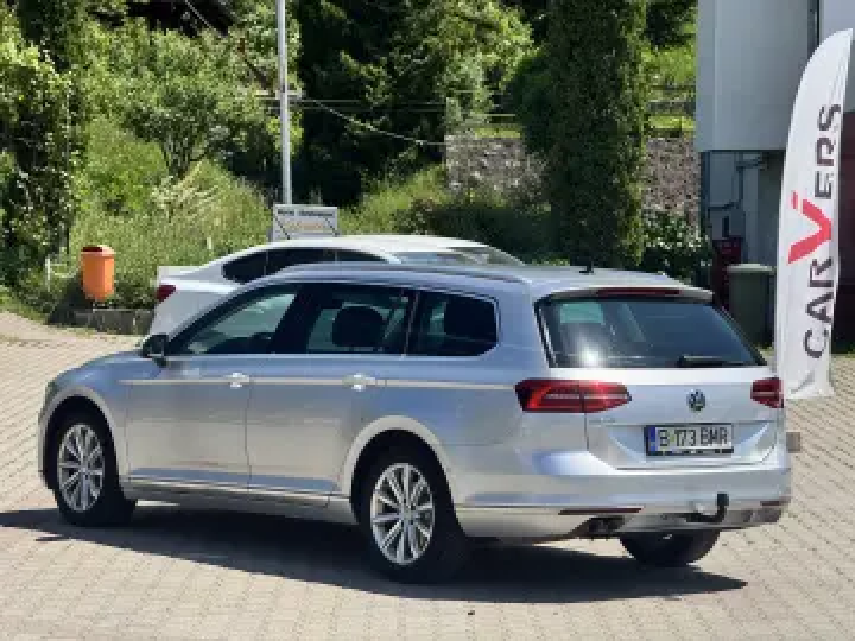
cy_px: 320
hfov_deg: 16.4
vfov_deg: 12.3
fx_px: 2964
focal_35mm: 120
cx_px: 428
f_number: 2.8
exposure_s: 1/1650
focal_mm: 15.66
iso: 50
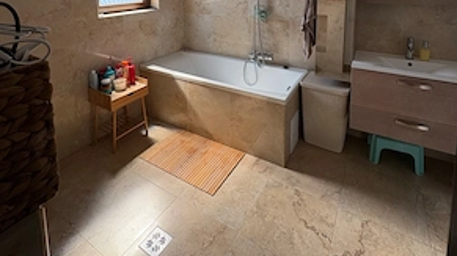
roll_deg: +0.9
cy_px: 8
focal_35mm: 21
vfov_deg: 46.1
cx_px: 232
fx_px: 254
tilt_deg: -5.2
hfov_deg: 83.9
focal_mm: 2.22
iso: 100
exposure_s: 1/130
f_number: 2.2
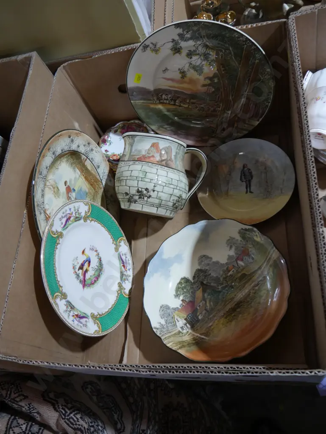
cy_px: 217
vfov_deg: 59.9
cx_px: 163
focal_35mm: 30
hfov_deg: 46.8
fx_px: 376
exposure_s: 1/60
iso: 800
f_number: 3.6
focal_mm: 15
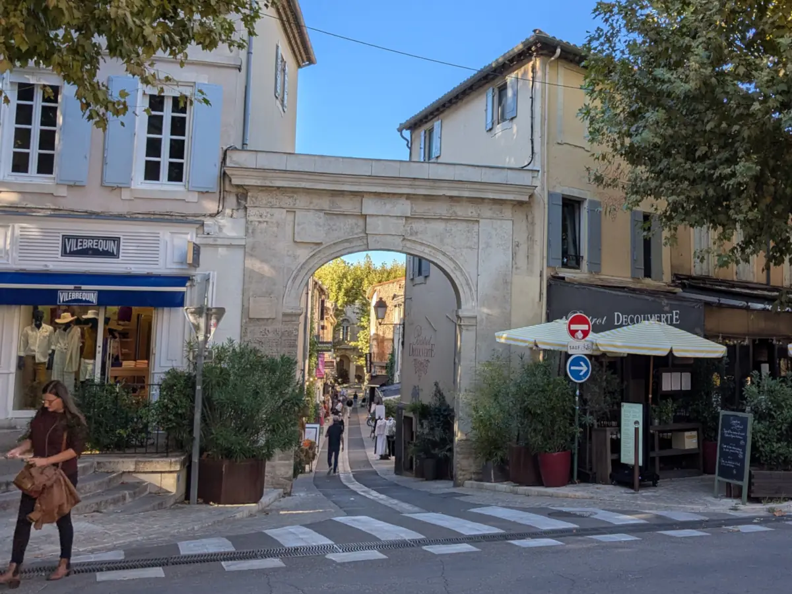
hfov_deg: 65.3
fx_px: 618
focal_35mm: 27
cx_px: 396
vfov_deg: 51.4
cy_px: 297
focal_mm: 4.38
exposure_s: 1/1462
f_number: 1.73
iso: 55
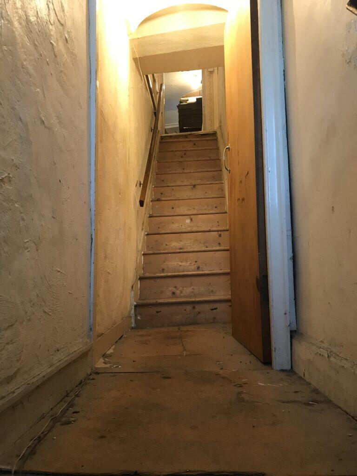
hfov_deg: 49.7
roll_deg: +1.3
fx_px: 385
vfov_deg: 63.4
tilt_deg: +7.0
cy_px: 238
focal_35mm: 28
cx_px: 178
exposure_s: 1/17
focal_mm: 3.99
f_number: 1.8
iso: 64
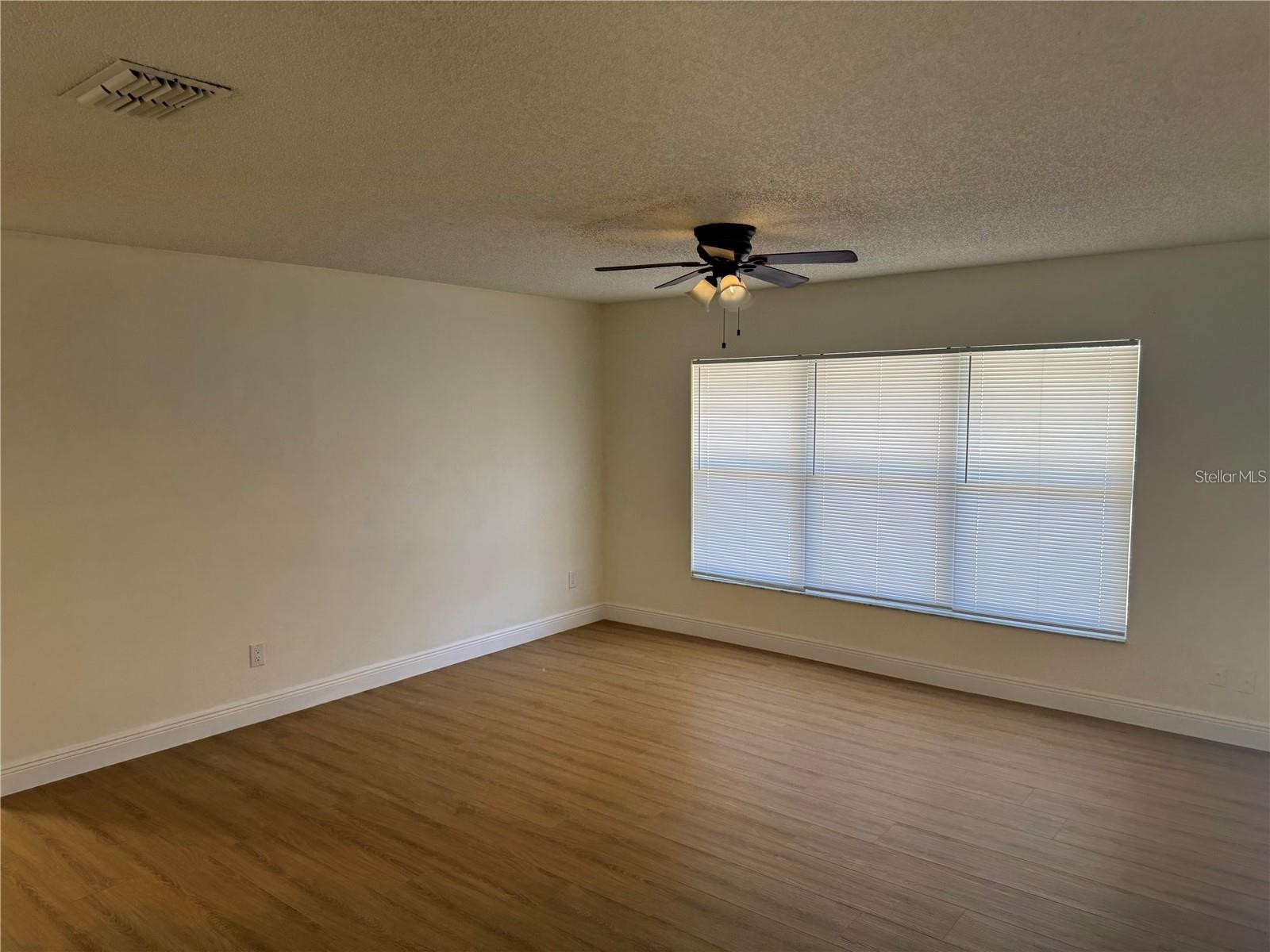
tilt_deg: -5.8
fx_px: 881
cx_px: 635
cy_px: 476
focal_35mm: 24
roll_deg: +0.0
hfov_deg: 71.6
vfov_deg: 56.8
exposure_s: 1/120
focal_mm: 6.76
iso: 80
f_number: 1.78
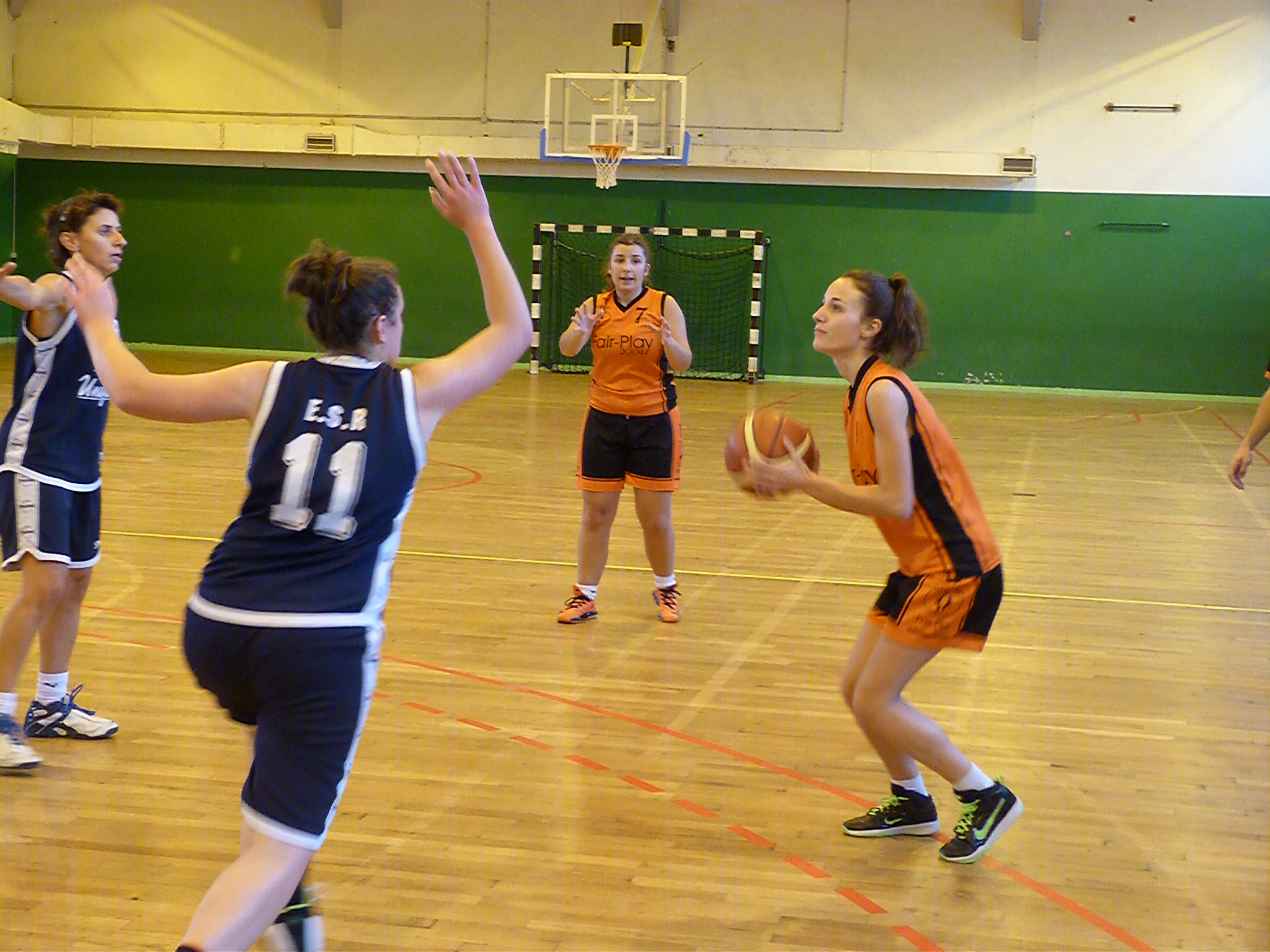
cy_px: 476
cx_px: 635
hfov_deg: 33.2
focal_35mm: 58
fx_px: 2128
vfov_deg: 25.2
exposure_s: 1/60
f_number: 3.2
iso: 500
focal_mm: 10.5
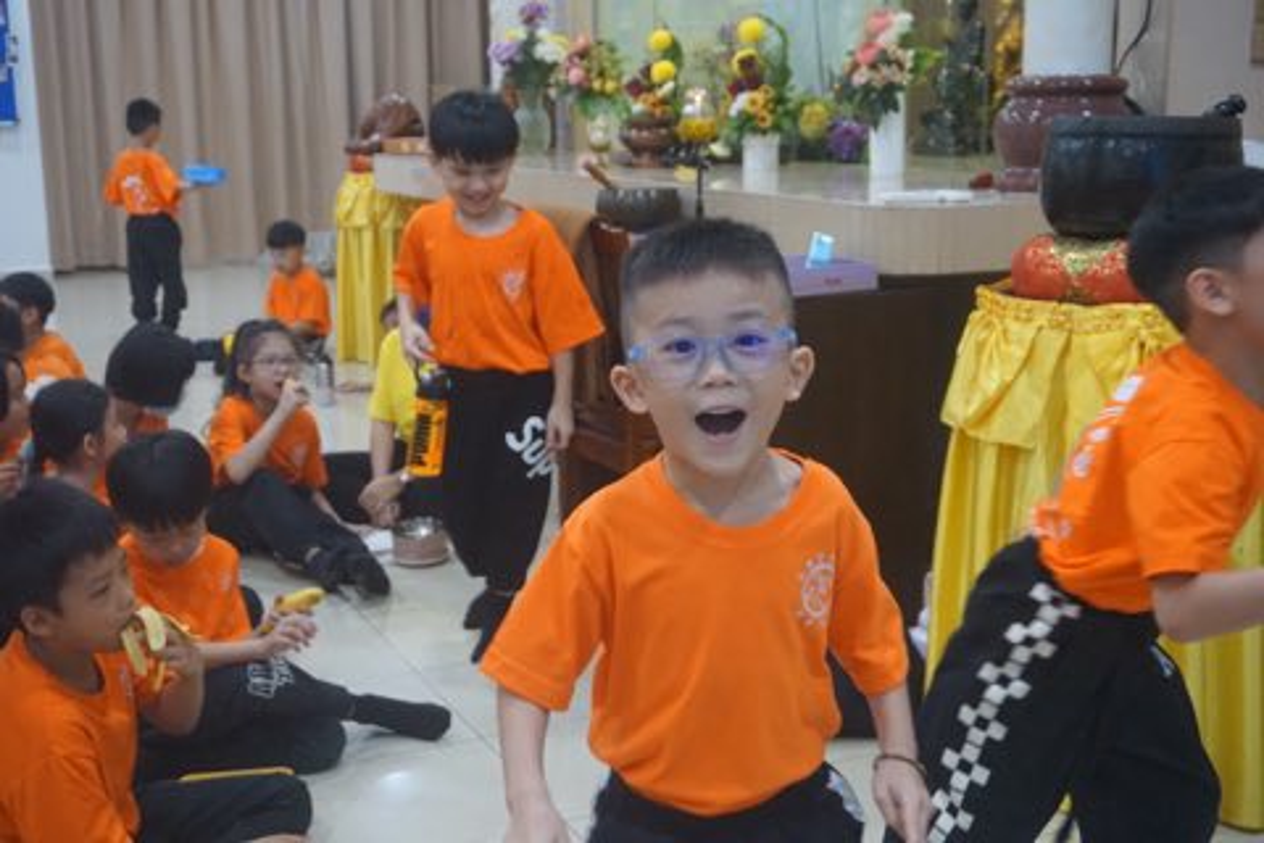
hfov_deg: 45.0
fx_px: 1527
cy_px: 422
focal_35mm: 44
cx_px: 632
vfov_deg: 30.8
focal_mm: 29
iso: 3200
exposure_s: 1/100
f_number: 4.5
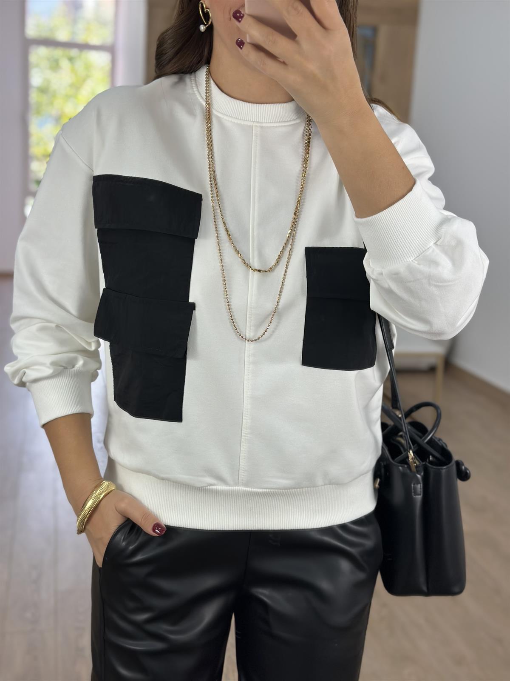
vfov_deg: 39.7
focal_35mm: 48
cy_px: 340
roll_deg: -2.1
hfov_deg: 30.3
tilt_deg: -35.0
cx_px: 255
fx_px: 943
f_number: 1.78
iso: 80
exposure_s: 1/433
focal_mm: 6.86
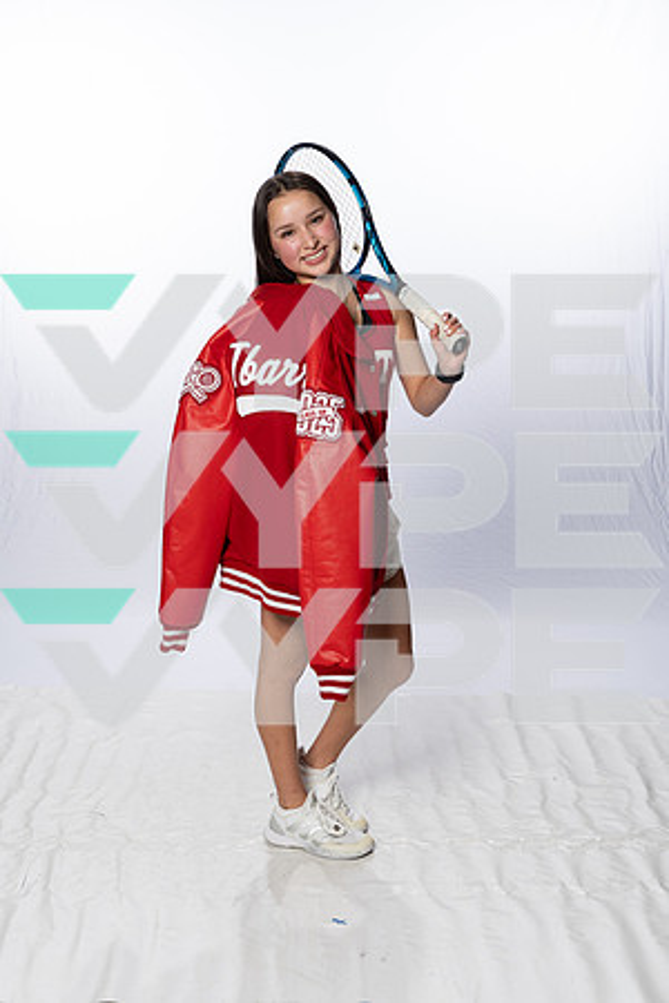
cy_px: 502
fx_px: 1589
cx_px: 334
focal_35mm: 57
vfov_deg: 35.1
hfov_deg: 23.8
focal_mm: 57
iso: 640
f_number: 8
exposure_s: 1/250
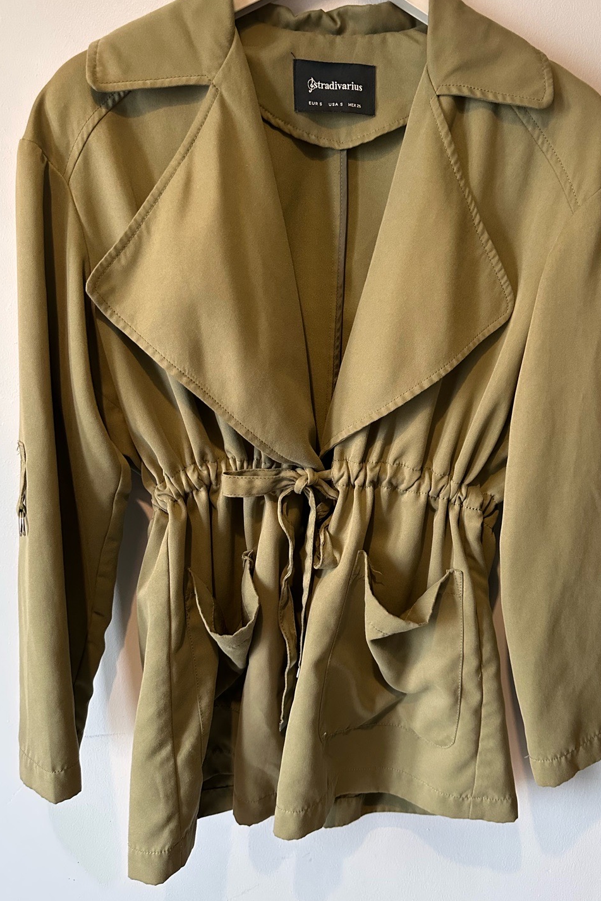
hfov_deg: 46.3
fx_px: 701
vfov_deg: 65.4
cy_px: 428
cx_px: 331
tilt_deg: -14.0
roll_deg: -1.3
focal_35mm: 28
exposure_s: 1/60
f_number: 1.78
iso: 500
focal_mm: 6.86
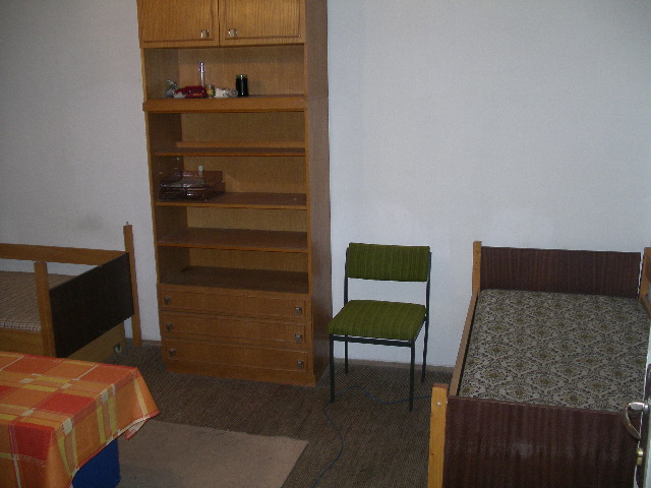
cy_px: 244
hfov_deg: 50.1
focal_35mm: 37
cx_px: 326
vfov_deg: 38.7
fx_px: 696
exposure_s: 1/40
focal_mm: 7.8
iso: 200
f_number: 2.8
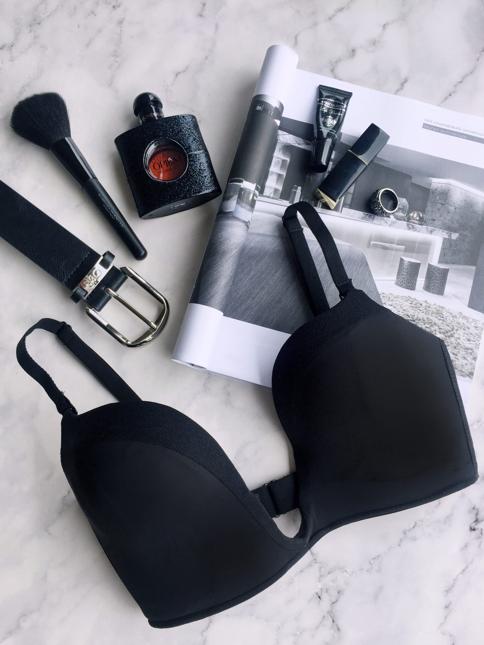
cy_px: 322
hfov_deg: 48.2
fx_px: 541
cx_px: 242
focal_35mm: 29
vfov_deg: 61.7
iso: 32
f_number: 2.2
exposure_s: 1/311
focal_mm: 4.15
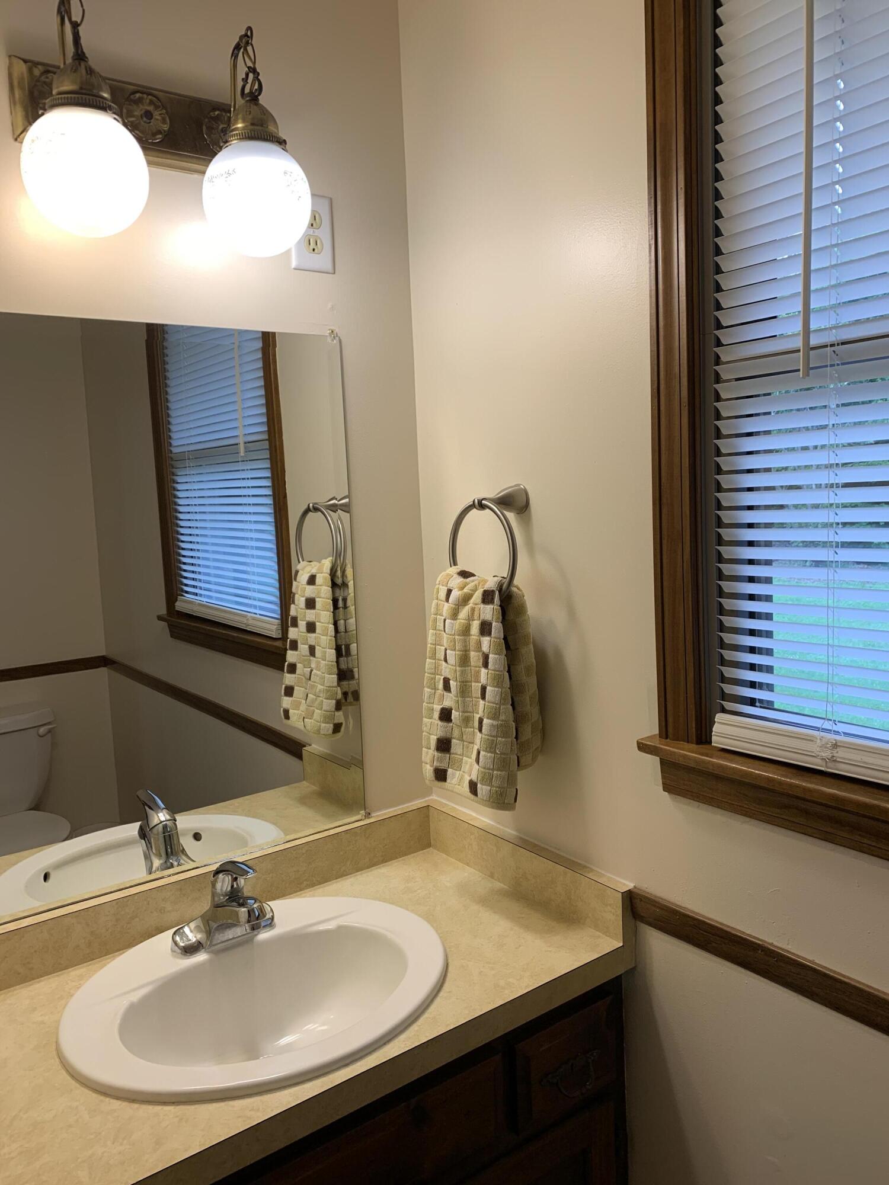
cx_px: 444
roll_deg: +2.2
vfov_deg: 67.3
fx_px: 890
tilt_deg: -4.8
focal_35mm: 26
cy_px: 592
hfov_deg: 53.1
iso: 64
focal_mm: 4.25
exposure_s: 1/120
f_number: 1.8
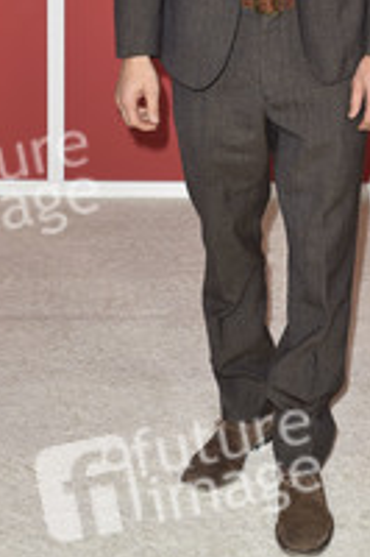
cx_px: 260
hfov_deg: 17.8
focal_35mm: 76
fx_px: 1174
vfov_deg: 25.8
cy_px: 58
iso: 400
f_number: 6.3
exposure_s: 1/250
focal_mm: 38
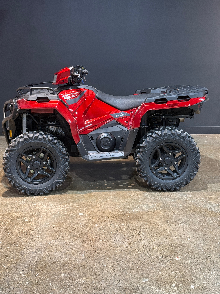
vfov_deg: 39.7
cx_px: 110
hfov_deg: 30.3
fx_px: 407
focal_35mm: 48
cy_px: 147
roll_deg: -0.4
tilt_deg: -11.2
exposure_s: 1/60
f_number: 1.78
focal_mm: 6.76
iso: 125
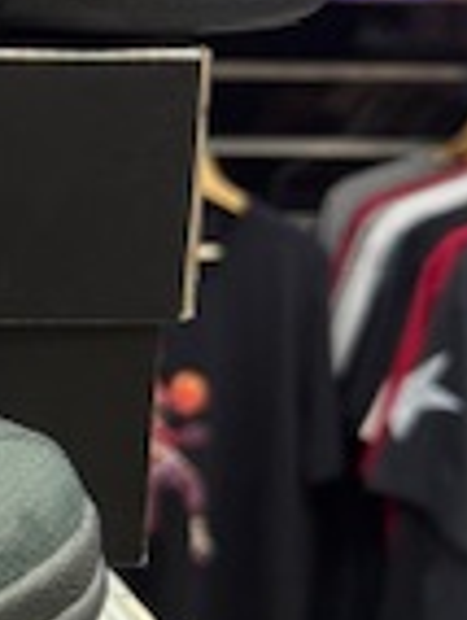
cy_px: 183
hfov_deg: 11.9
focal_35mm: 108
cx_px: -532
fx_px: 1937
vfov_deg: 18.1
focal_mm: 6.76
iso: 160
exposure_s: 1/100
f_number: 1.78
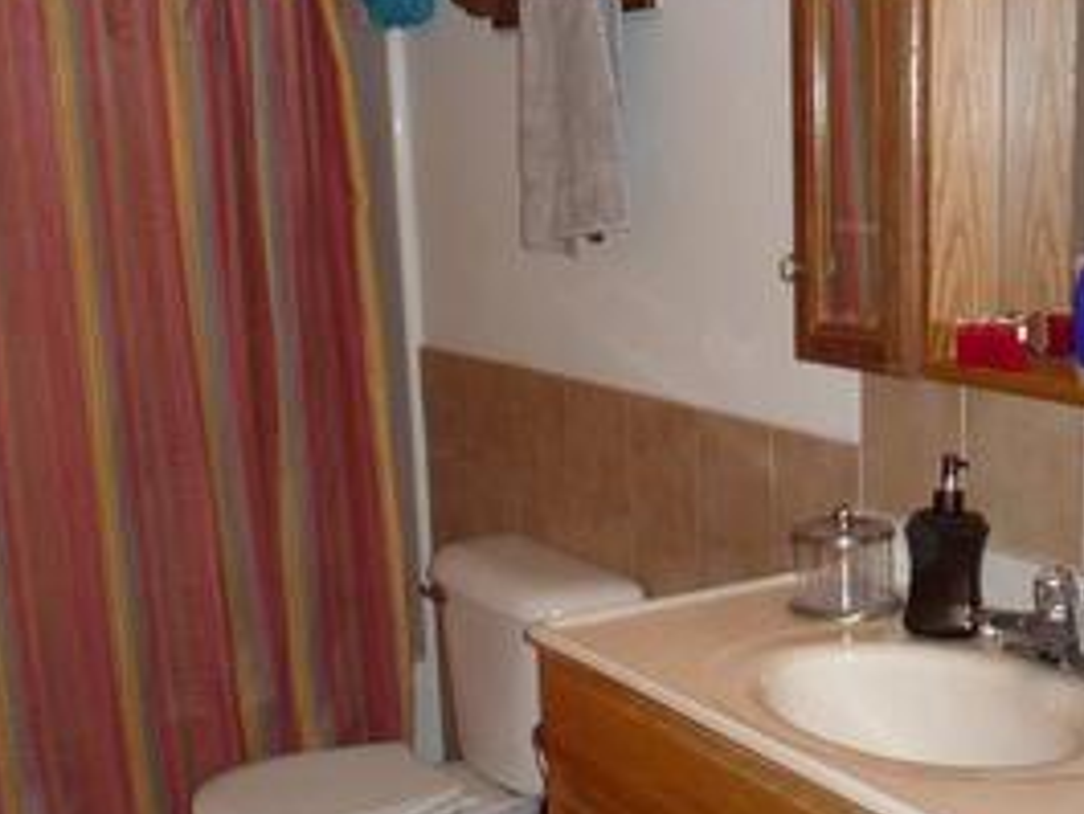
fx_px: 1817
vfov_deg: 25.0
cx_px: 532
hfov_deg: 33.2
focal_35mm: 58
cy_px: 597
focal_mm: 5.2
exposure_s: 1/30
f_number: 3.3
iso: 160
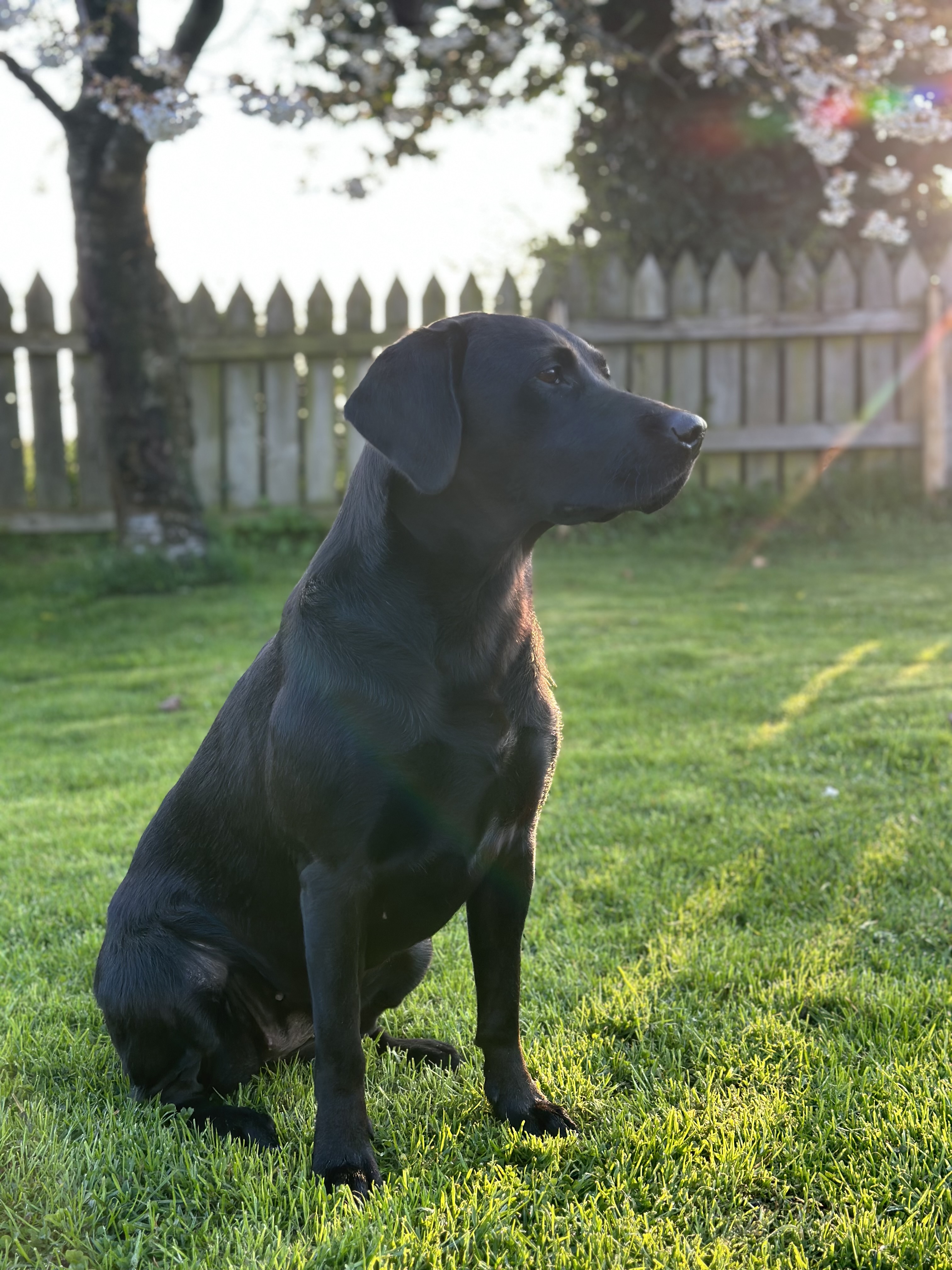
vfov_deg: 39.7
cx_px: 476
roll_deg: +3.8
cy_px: 635
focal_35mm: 48
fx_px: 1760
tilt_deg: -7.4
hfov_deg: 30.3
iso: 80
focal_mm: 6.86
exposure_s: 1/361
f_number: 1.78
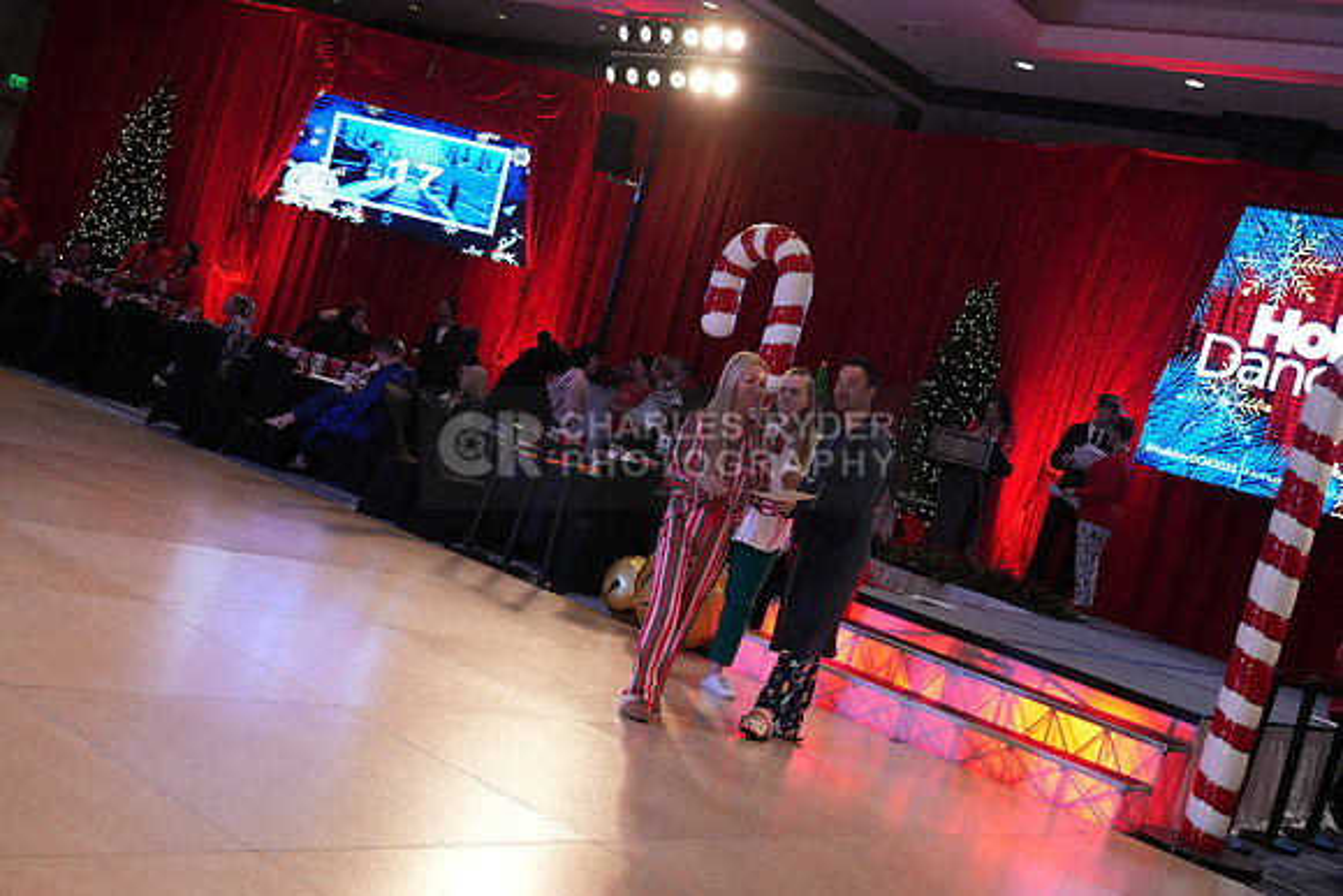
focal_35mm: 42
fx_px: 1567
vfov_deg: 31.9
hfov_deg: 46.4
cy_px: 448
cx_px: 672
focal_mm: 42
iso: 2500
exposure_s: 1/400
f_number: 4
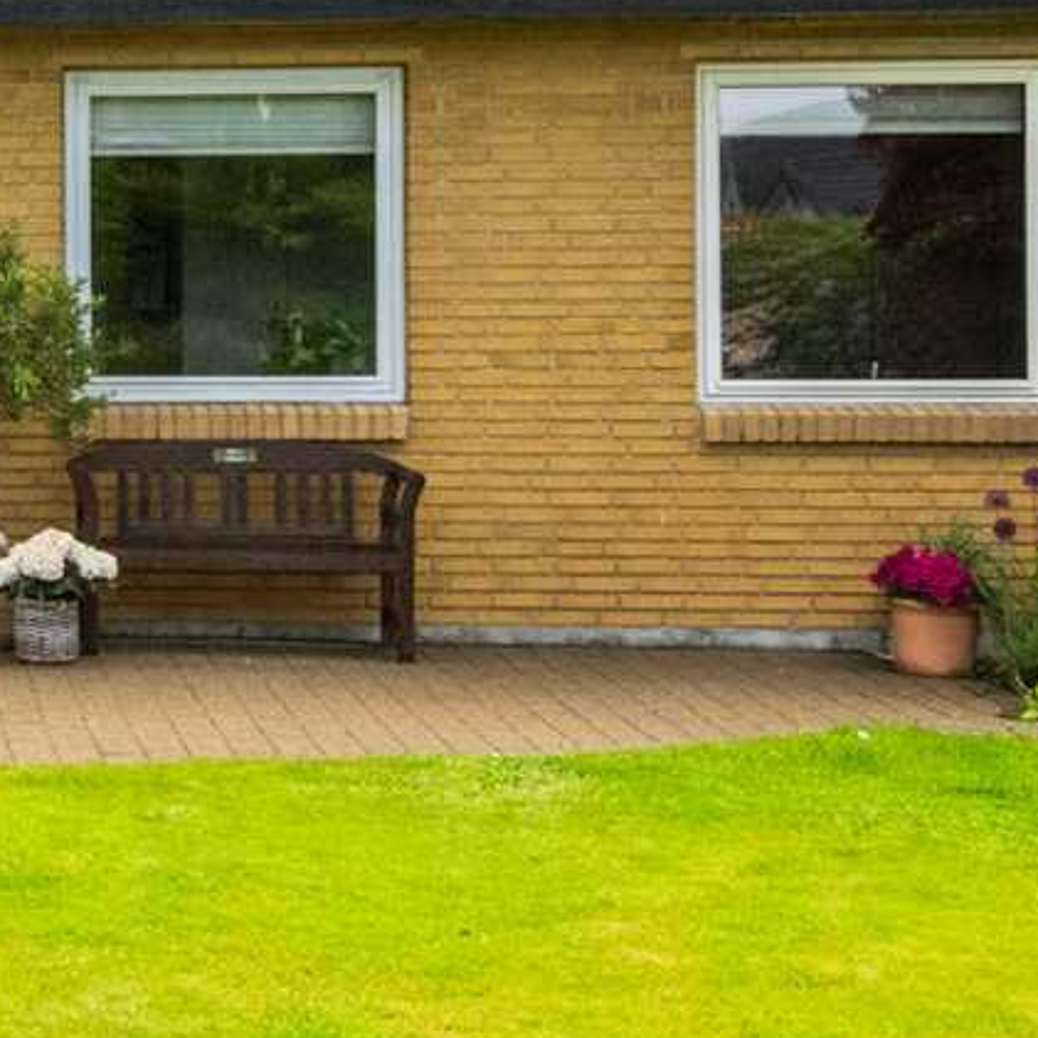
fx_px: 3291
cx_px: -552
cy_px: 261
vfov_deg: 17.8
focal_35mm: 97
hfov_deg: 16.3
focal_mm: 16
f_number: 8
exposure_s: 1/1000
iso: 800
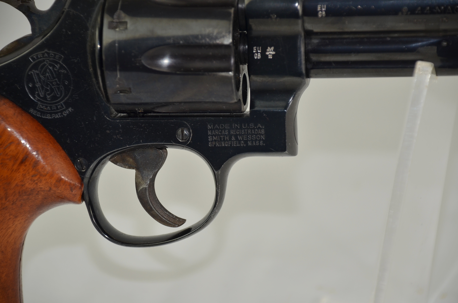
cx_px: 229
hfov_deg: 10.2
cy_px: 152
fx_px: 2571
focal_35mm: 202
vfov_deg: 6.8
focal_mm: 135
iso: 200
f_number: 5.6
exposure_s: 1/160
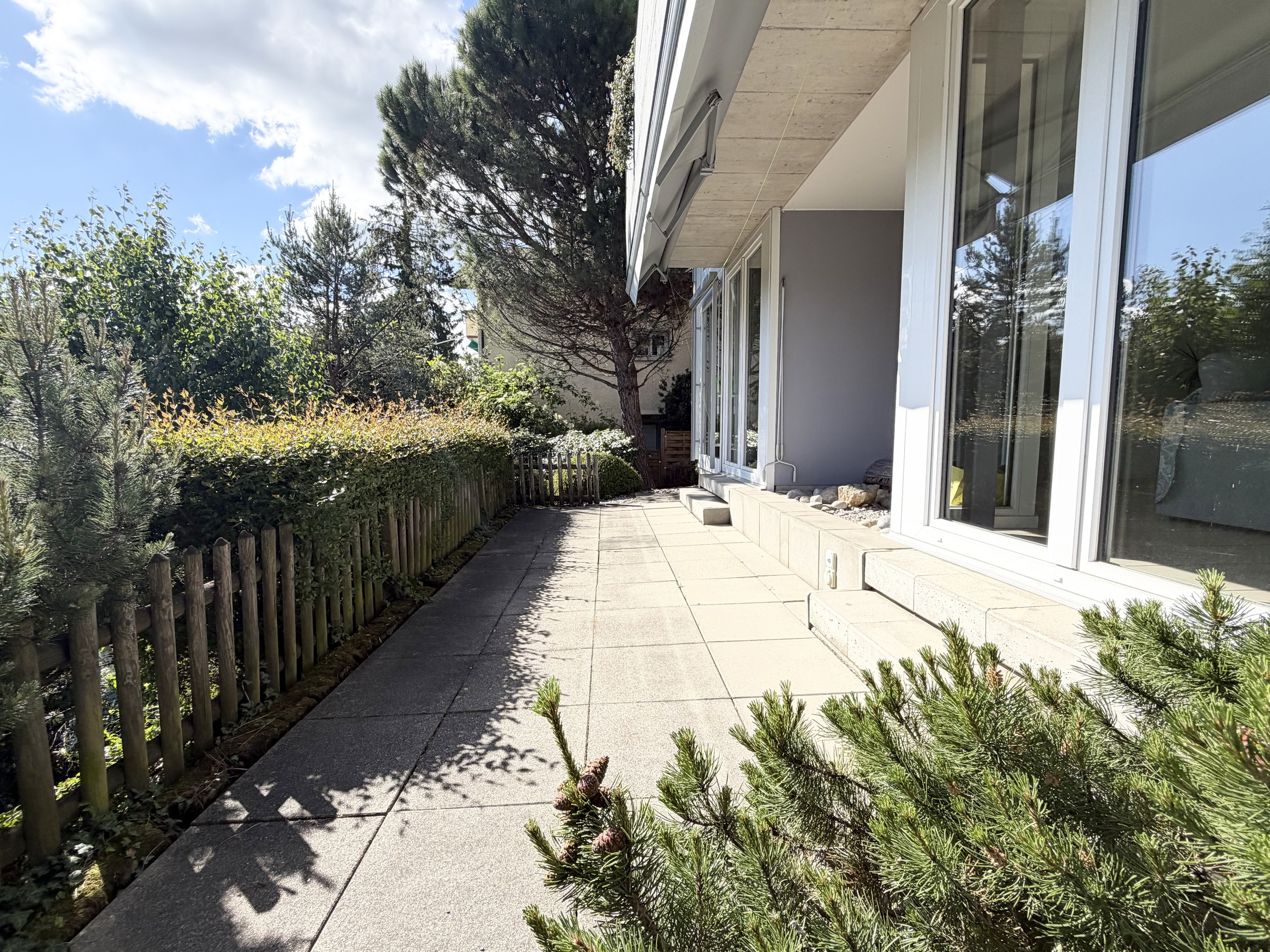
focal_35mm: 15
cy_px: 478
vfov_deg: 81.8
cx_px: 623
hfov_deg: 98.2
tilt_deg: -5.5
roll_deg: +1.6
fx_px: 550
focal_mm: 2.22
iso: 25
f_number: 2.2
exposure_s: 1/770
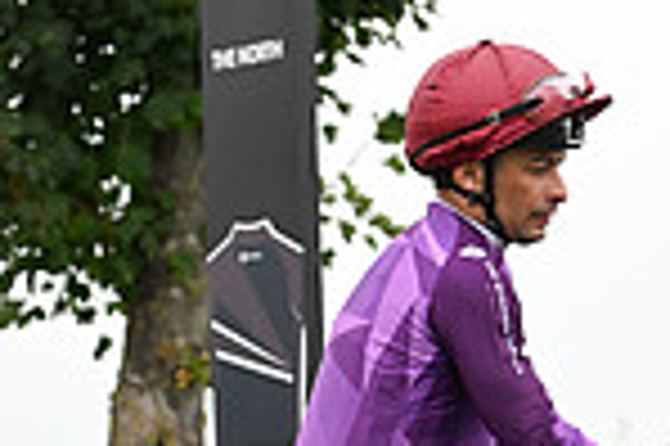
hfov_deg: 7.6
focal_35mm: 273
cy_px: 858
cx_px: 324
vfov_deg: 4.9
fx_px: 5075
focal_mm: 70
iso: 800
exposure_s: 1/640
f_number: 4.5
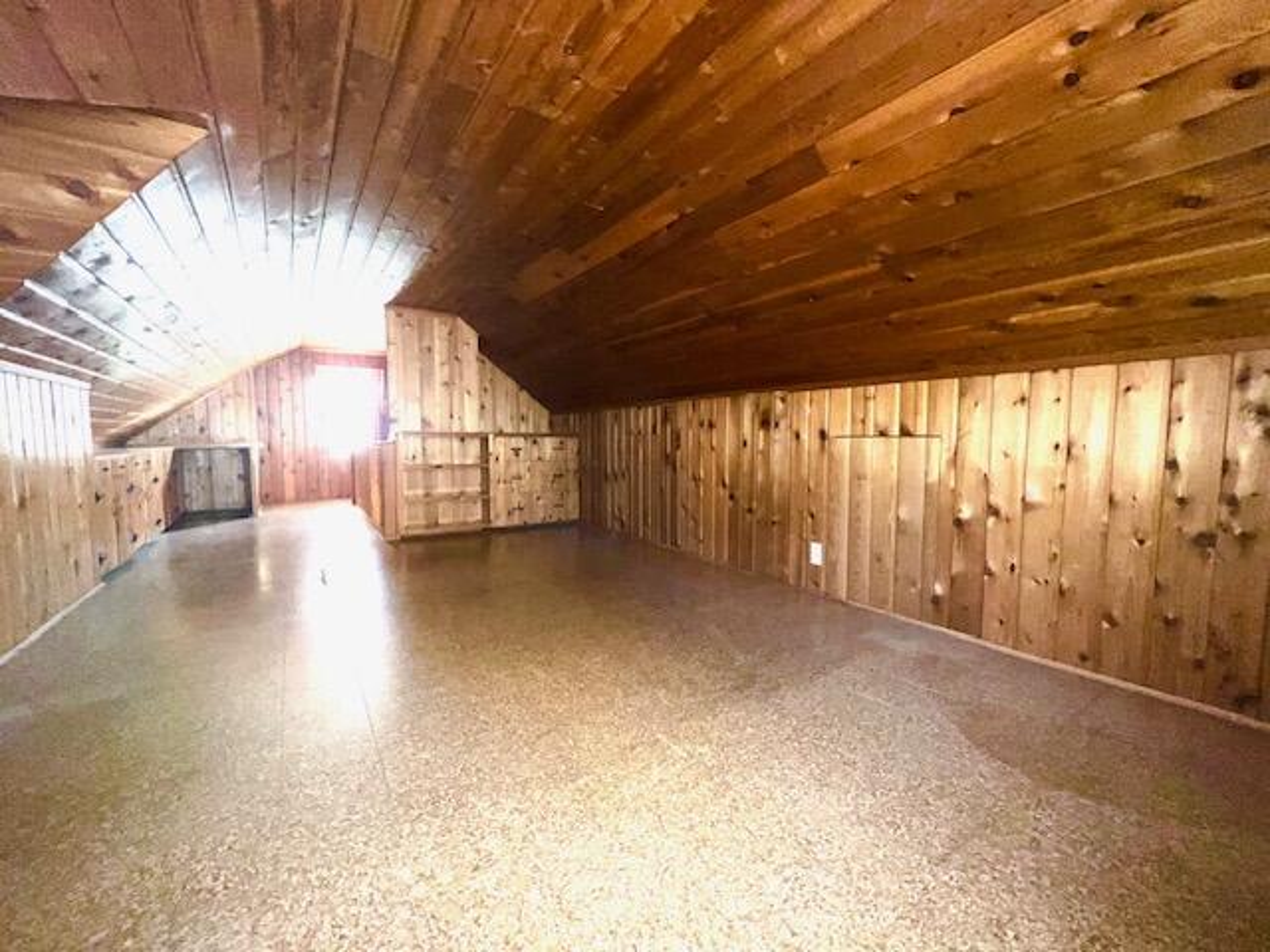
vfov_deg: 89.9
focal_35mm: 13
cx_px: 635
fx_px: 477
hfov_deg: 106.2
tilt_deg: -4.6
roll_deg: +0.0
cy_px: 476
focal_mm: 1.57
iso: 160
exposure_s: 1/30
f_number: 1.8
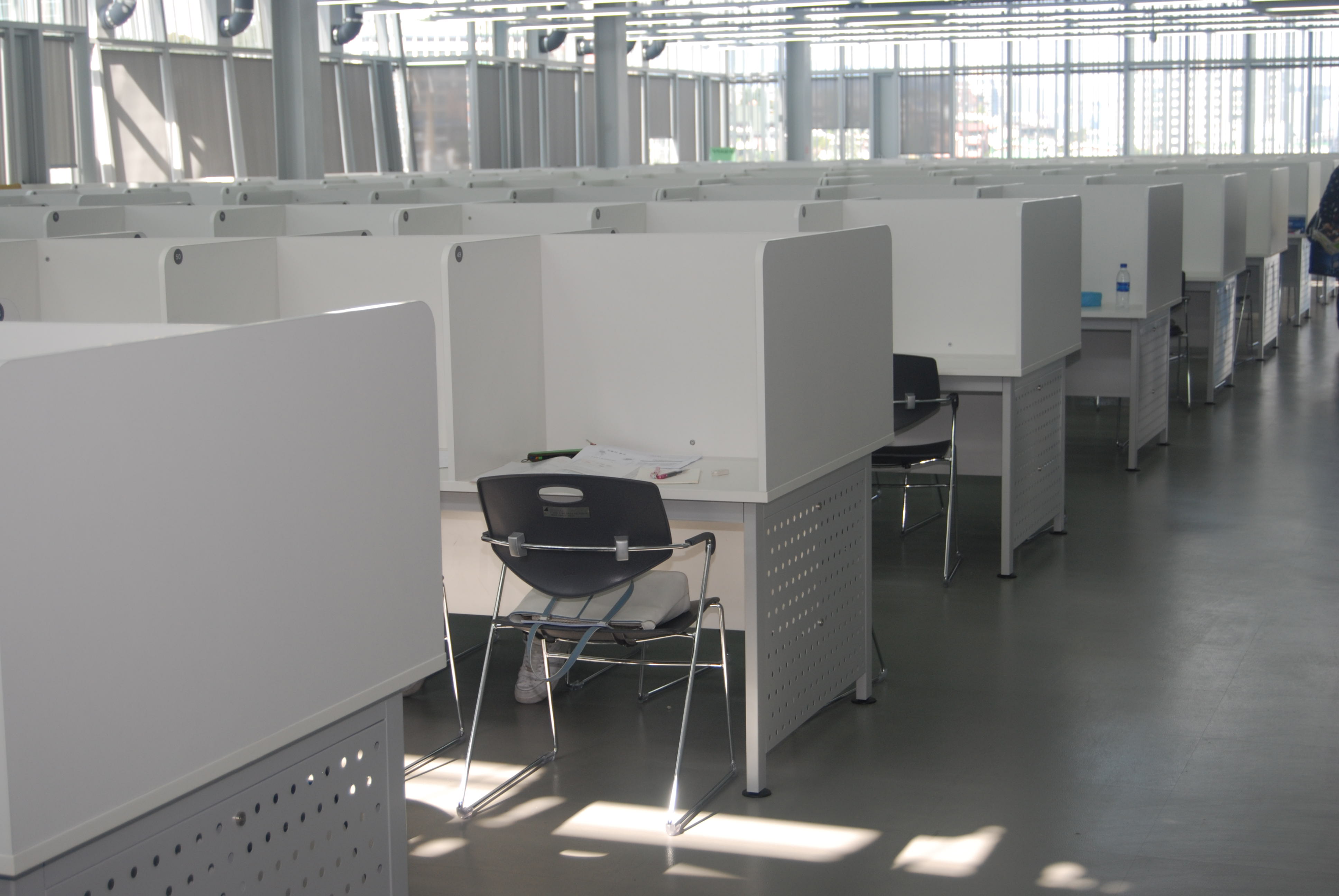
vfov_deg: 23.8
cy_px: 448
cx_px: 670
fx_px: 2123
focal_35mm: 57
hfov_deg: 35.0
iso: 200
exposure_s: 1/100
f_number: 5
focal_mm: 38
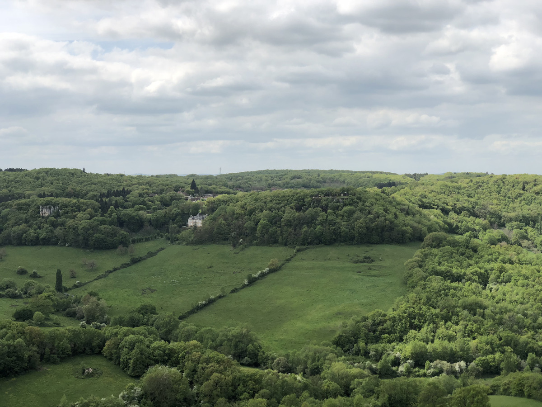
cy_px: 204
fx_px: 814
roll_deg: +0.6
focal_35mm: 52
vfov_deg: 28.0
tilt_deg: -1.6
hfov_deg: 36.8
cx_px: 271
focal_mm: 6
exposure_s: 1/1372
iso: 16
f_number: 2.4
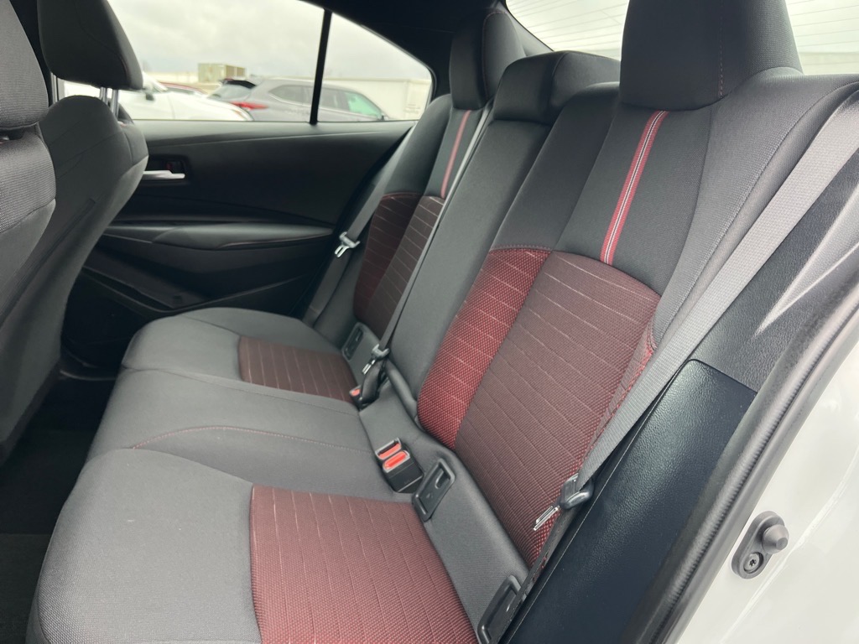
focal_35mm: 26
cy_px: 322
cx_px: 430
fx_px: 645
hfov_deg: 67.3
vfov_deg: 53.1
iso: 64
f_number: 1.6
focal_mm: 5.1
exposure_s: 1/163
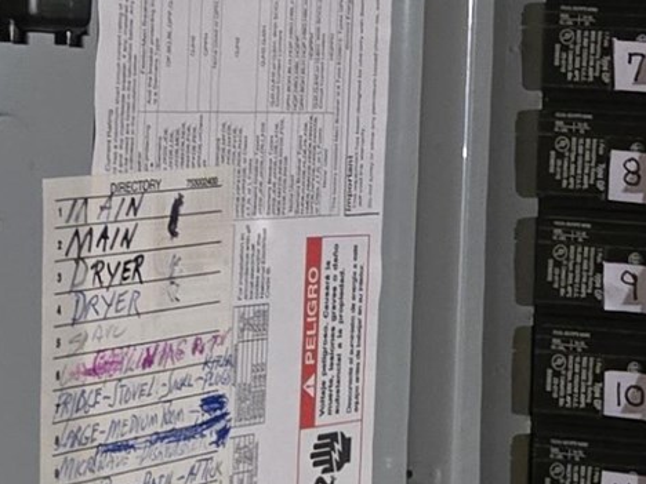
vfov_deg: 9.8
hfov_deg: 13.0
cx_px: 571
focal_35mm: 151
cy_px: 77
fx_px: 2818
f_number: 1.8
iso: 1250
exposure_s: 1/24
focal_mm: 5.4
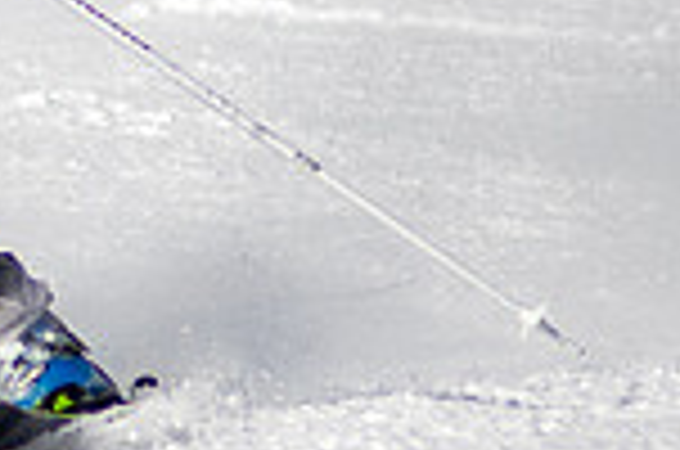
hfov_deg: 1.0
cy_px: 38
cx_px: -388
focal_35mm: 2053
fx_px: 38697
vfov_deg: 0.7
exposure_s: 1/6400
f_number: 2.8
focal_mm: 300
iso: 100
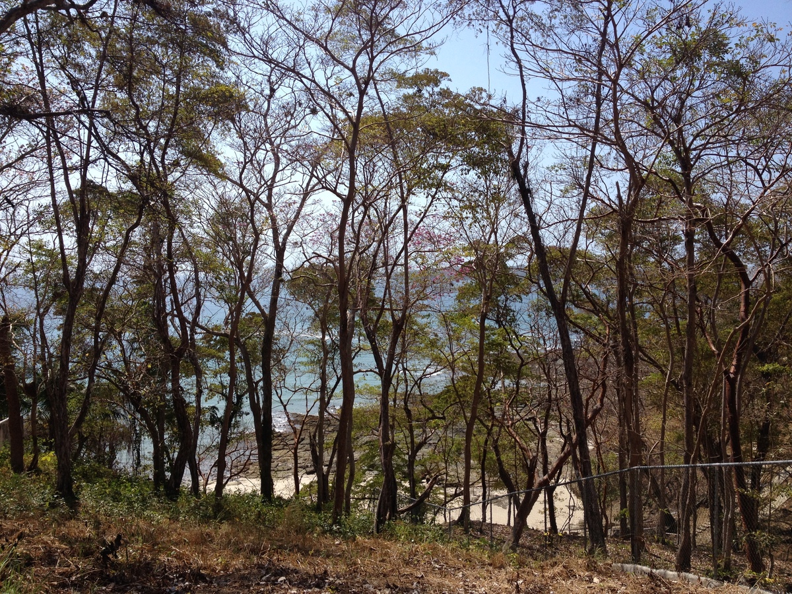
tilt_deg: -4.6
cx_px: 396
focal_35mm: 35
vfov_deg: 40.7
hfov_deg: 52.6
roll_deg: -0.1
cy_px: 297
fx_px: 801
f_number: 2.4
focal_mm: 4.28
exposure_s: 1/1842
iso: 50
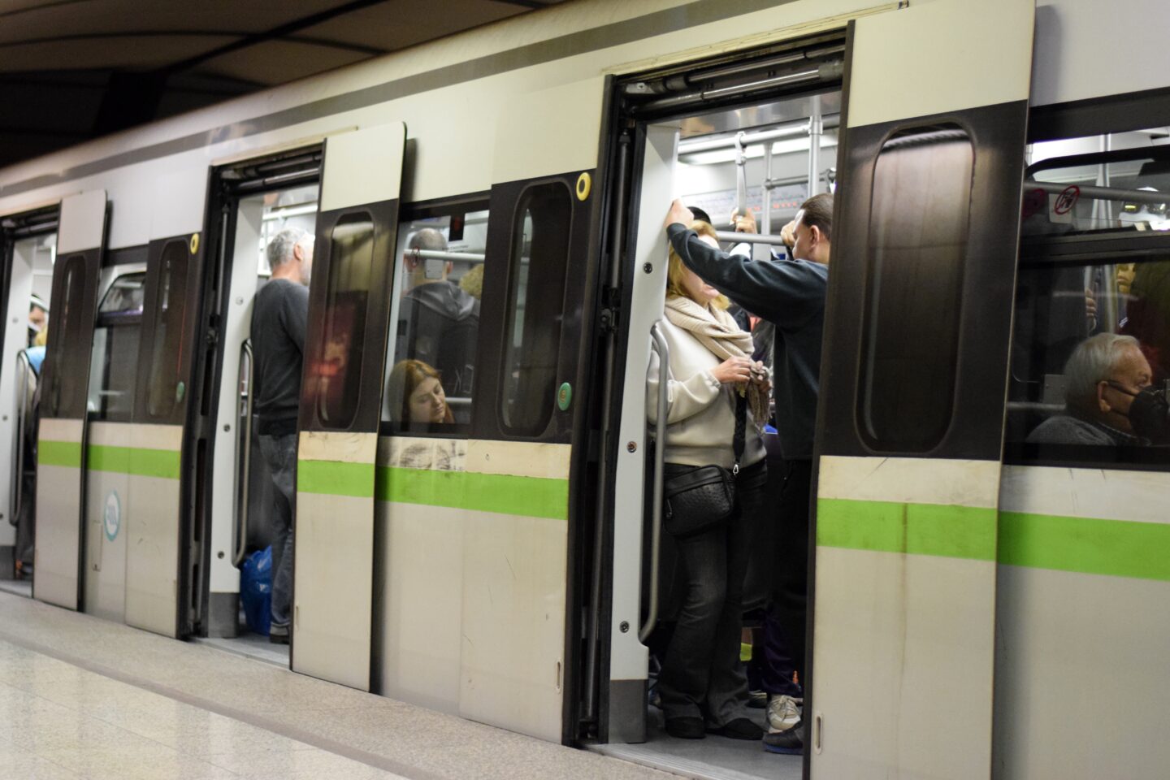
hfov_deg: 27.0
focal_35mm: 75
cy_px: 390
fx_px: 2437
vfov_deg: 18.2
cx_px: 585
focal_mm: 50
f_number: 2
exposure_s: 1/200
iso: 3200
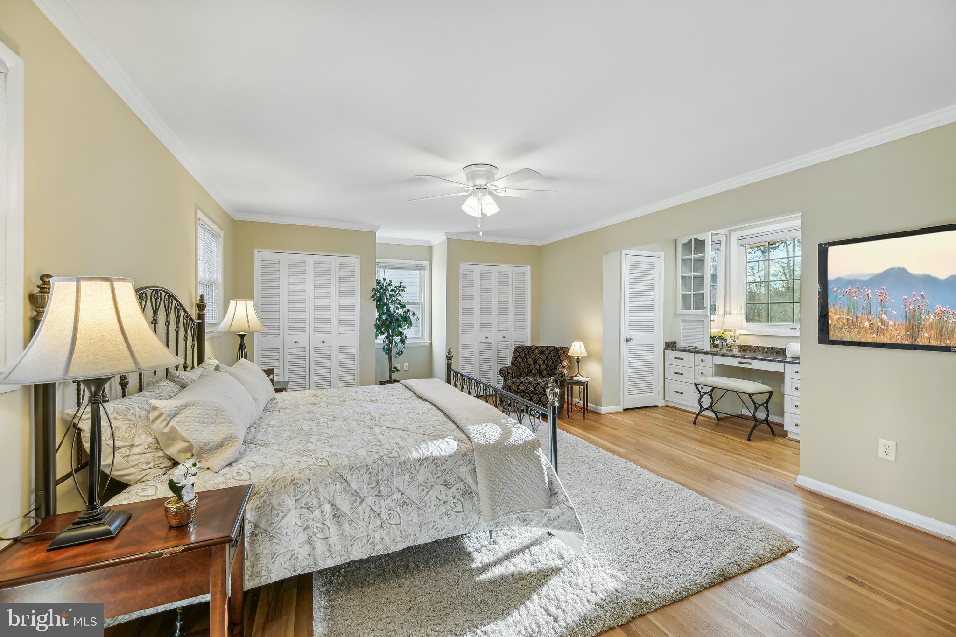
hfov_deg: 104.3
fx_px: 372
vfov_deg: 81.2
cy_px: 318
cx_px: 478
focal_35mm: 14
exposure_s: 1/13
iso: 200
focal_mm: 14
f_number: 8
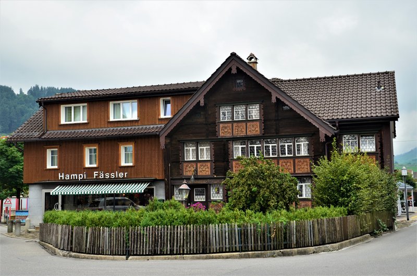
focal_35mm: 51
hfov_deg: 39.0
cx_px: 208
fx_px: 590
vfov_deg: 26.4
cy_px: 138
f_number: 7.1
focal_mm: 34
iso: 320
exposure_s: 1/40
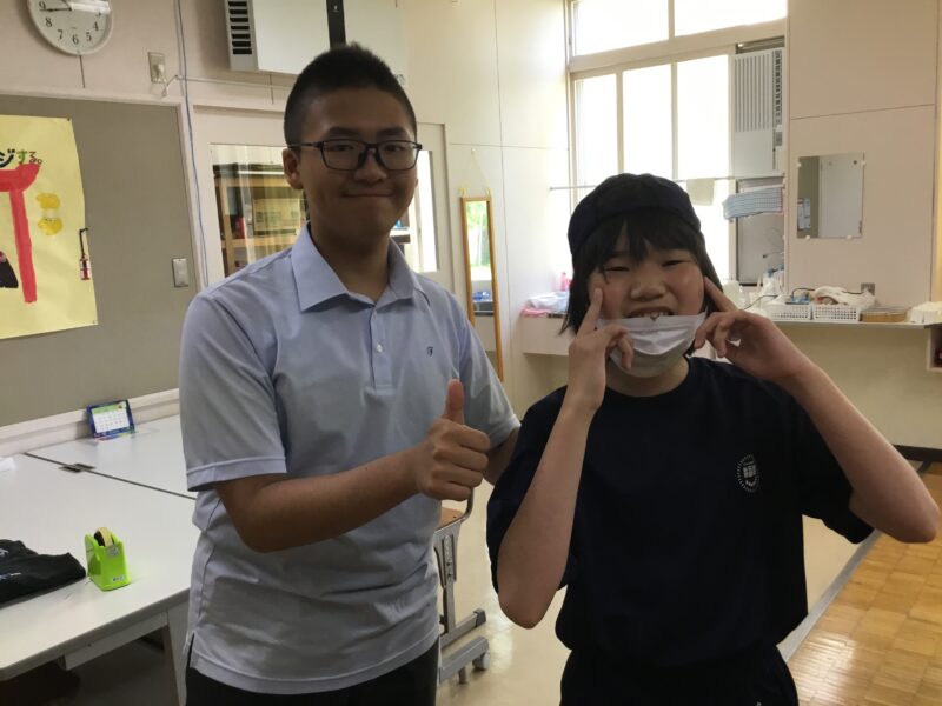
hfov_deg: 58.4
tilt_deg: -8.0
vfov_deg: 45.4
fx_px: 844
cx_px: 471
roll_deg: +2.2
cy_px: 353
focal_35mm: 31
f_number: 2.4
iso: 25
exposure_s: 1/30
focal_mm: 3.3
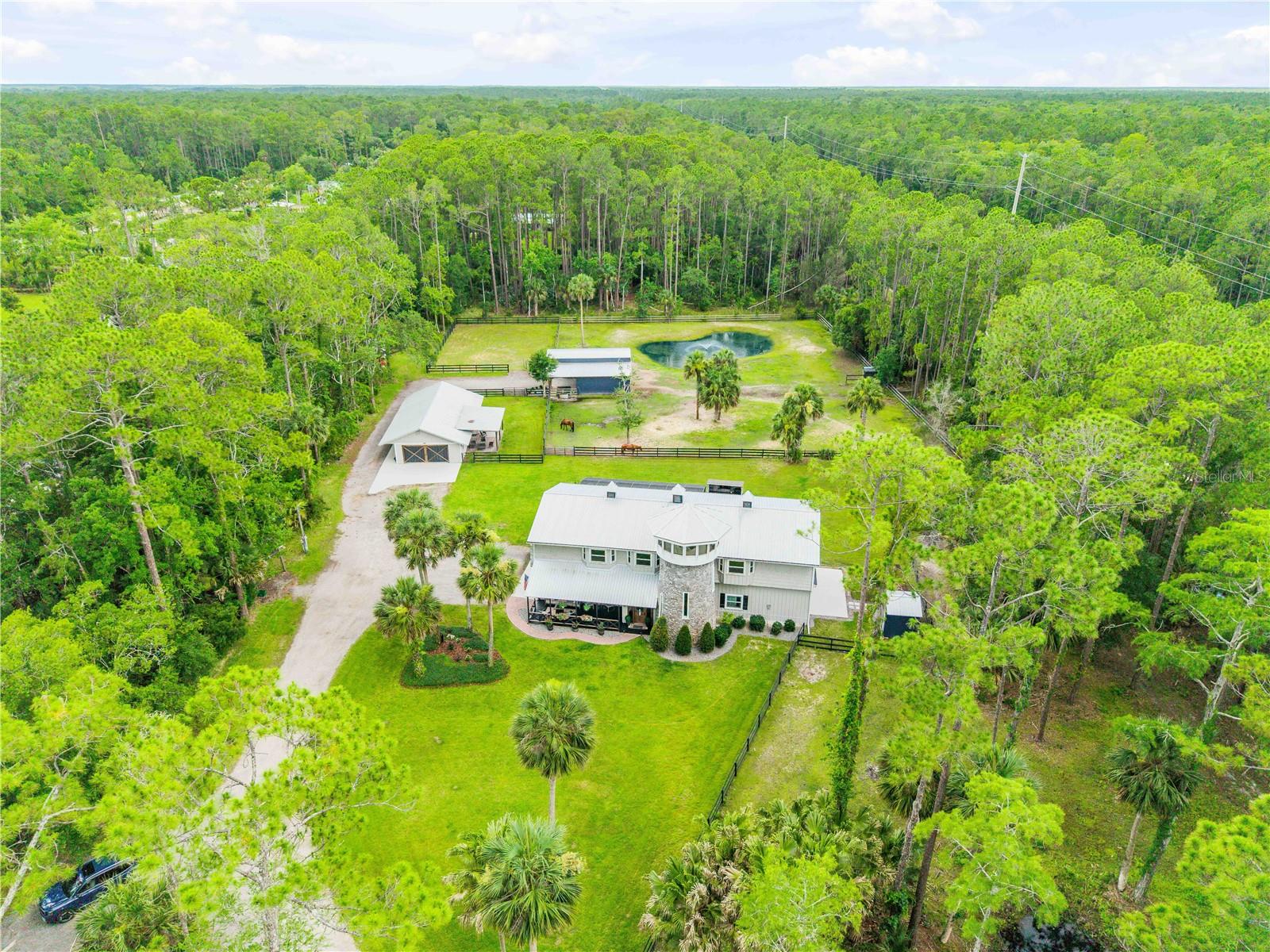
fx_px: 881
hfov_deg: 71.6
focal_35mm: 24
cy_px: 476
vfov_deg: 56.8
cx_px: 635
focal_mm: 8.67
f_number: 1.8
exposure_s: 1/250
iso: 330
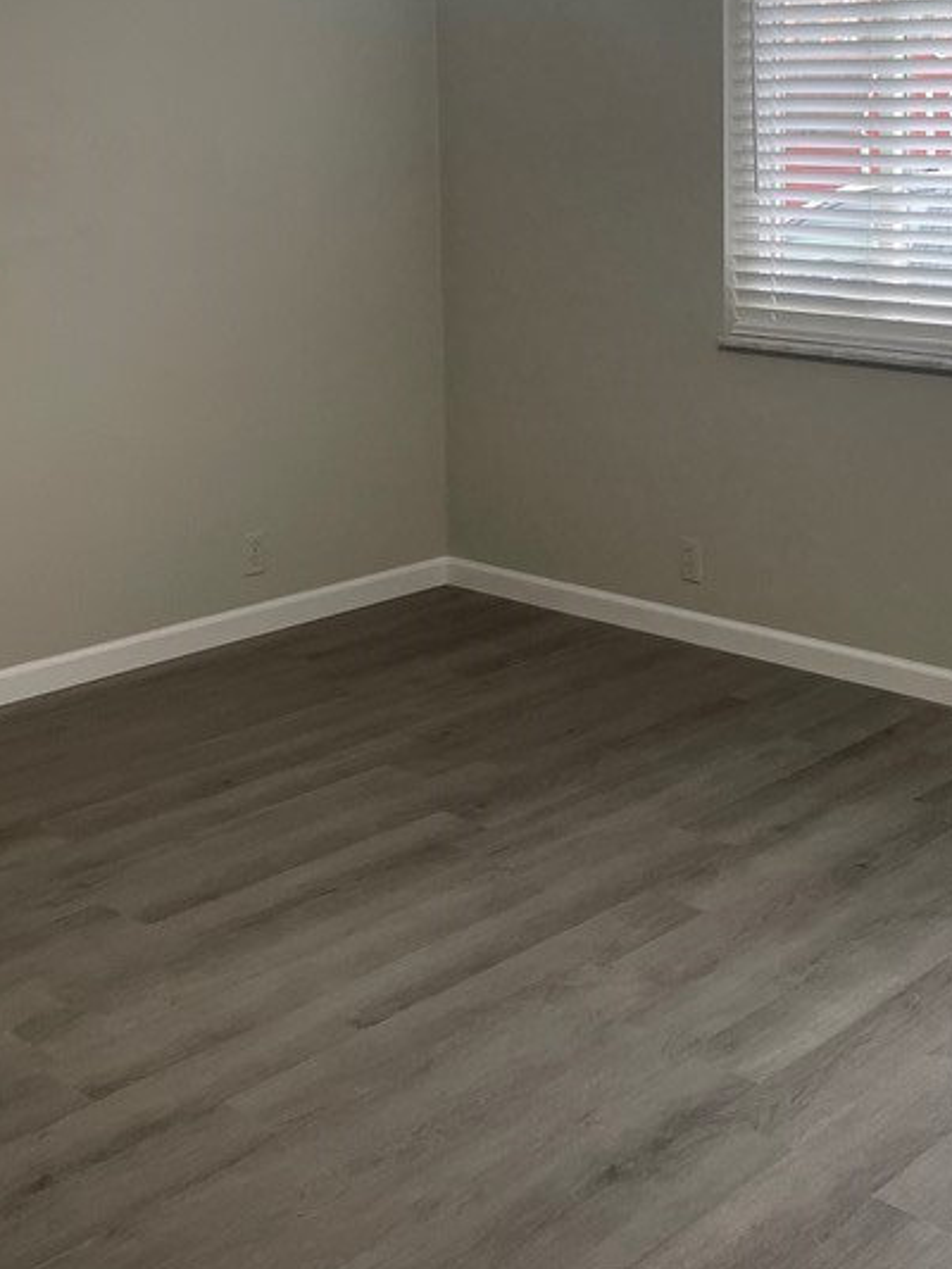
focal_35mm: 48
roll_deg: +0.9
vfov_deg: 38.4
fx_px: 1759
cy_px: 288
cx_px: 812
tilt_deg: -6.2
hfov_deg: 29.3
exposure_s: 1/120
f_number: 1.6
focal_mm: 5.1
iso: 80
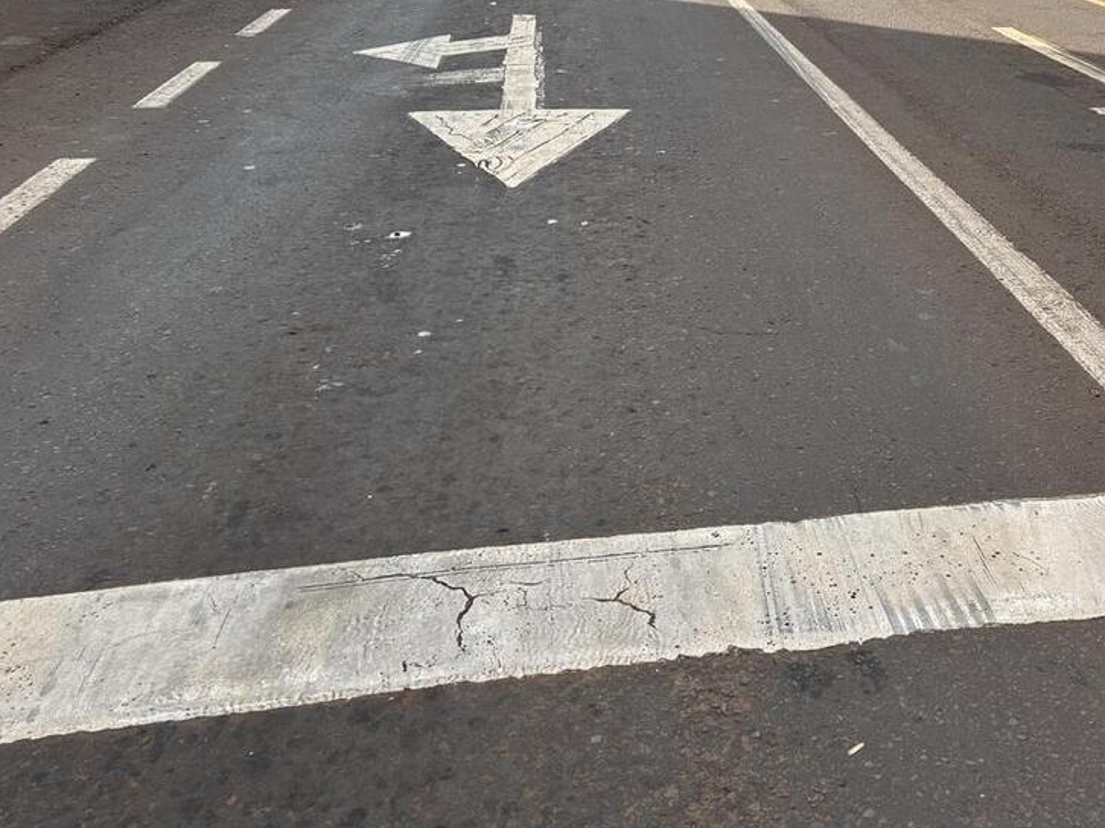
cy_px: 274
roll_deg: -0.6
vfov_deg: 33.3
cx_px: 875
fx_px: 1372
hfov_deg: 42.0
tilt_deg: -18.4
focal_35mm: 43
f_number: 1.6
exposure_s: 1/1328
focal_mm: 5.96
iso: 50
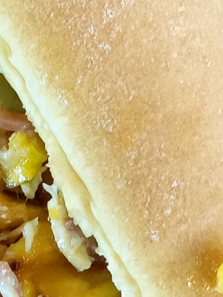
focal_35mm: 262
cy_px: 116
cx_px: 13
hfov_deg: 5.7
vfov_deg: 7.6
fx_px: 2250
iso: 1000
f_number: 1.25
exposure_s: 1/60
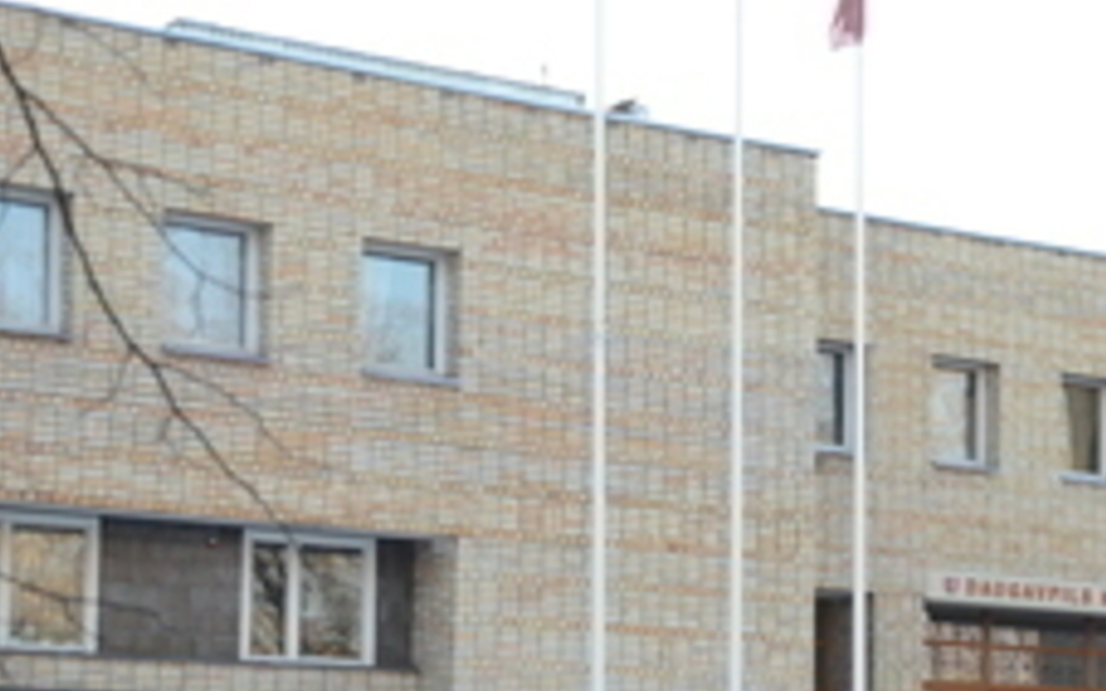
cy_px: 604
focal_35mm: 104
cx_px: 1155
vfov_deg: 12.5
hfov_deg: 19.3
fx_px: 3138
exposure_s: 1/250
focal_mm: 31
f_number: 4
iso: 400
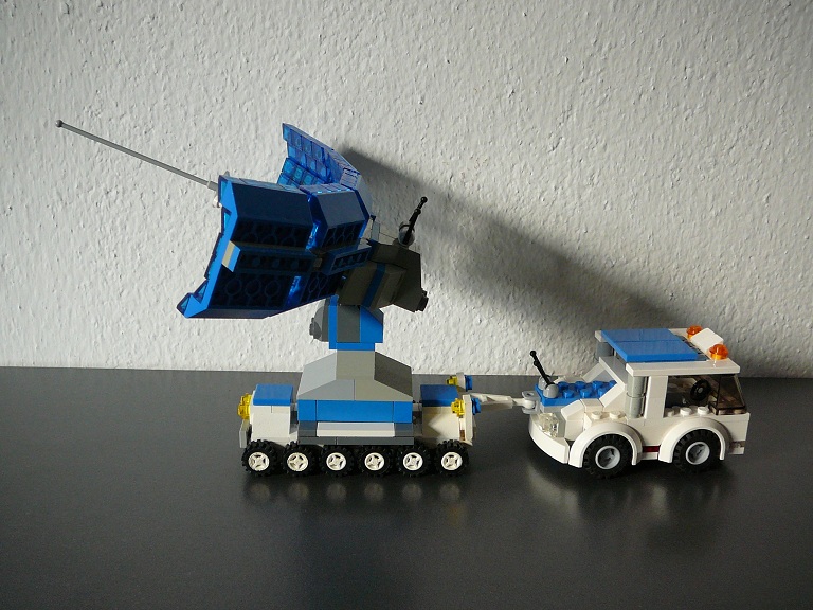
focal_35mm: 35
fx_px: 822
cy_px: 305
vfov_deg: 40.7
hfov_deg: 52.6
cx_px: 406
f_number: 2.8
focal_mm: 5.2
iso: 160
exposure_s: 1/30
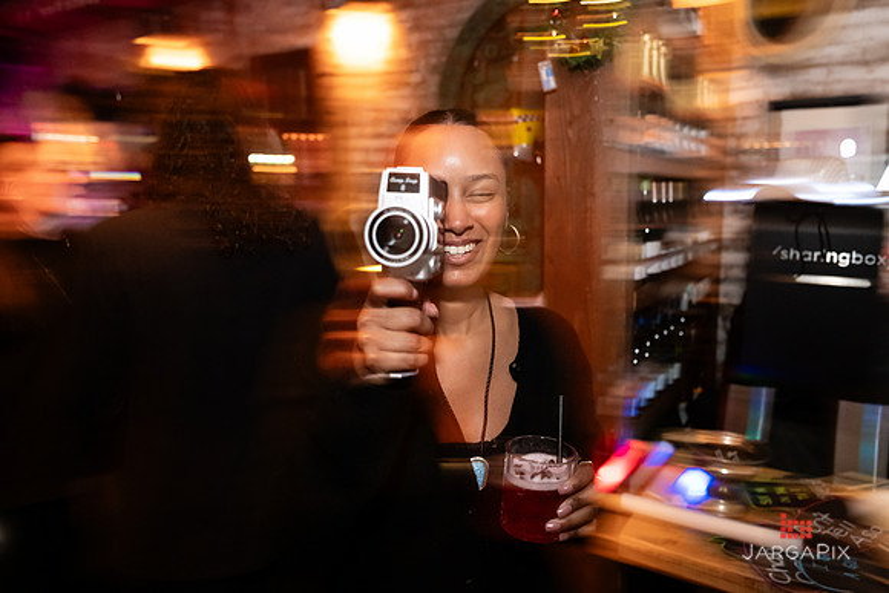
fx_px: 636
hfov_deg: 69.9
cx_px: 468
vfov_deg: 50.0
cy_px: 281
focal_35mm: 26
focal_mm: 24
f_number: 2.8
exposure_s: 1/25
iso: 3200
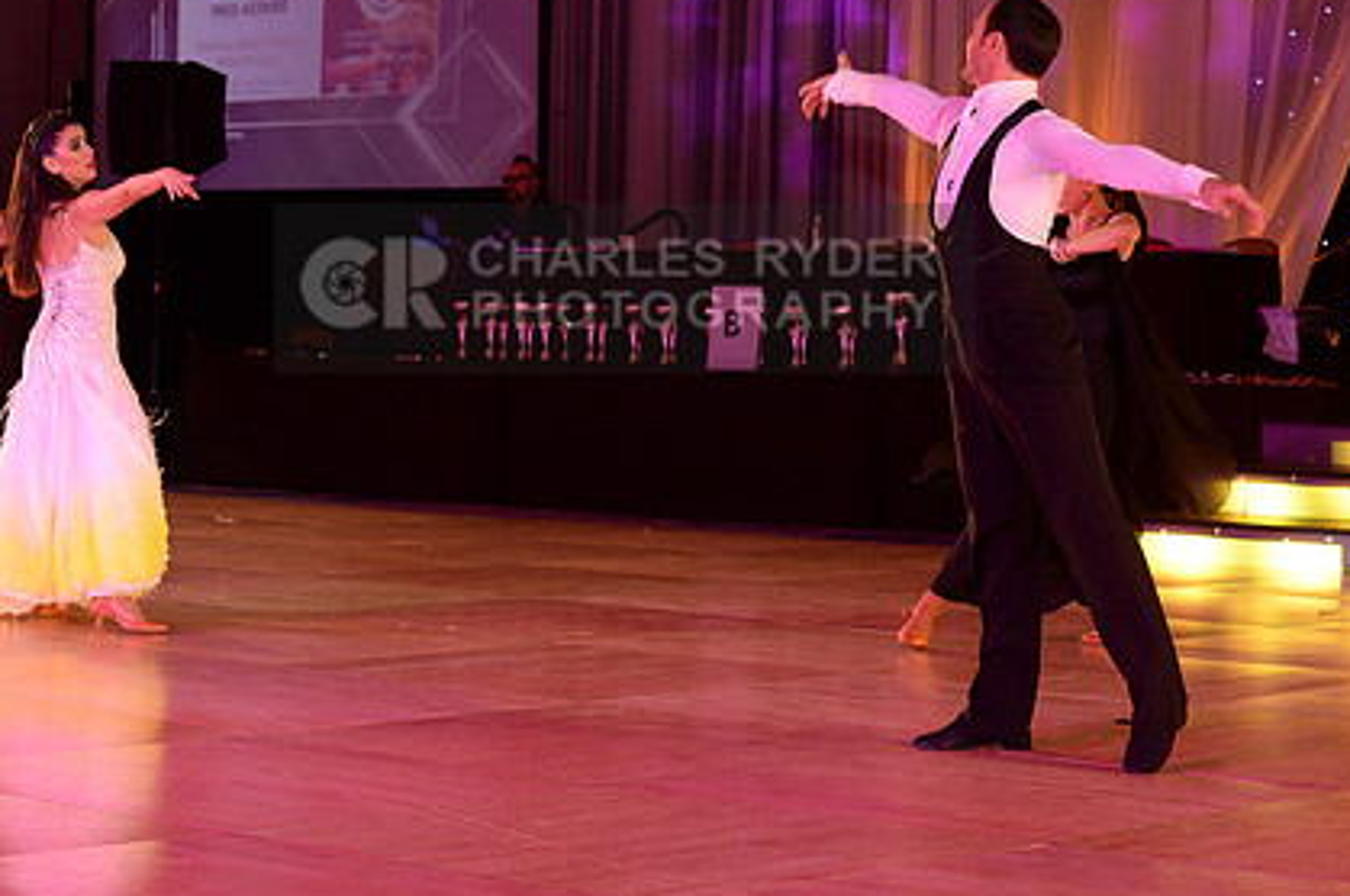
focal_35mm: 97
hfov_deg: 21.1
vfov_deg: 14.0
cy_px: 288
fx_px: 3632
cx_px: 625
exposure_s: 1/250
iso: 2500
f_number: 5.6
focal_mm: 70
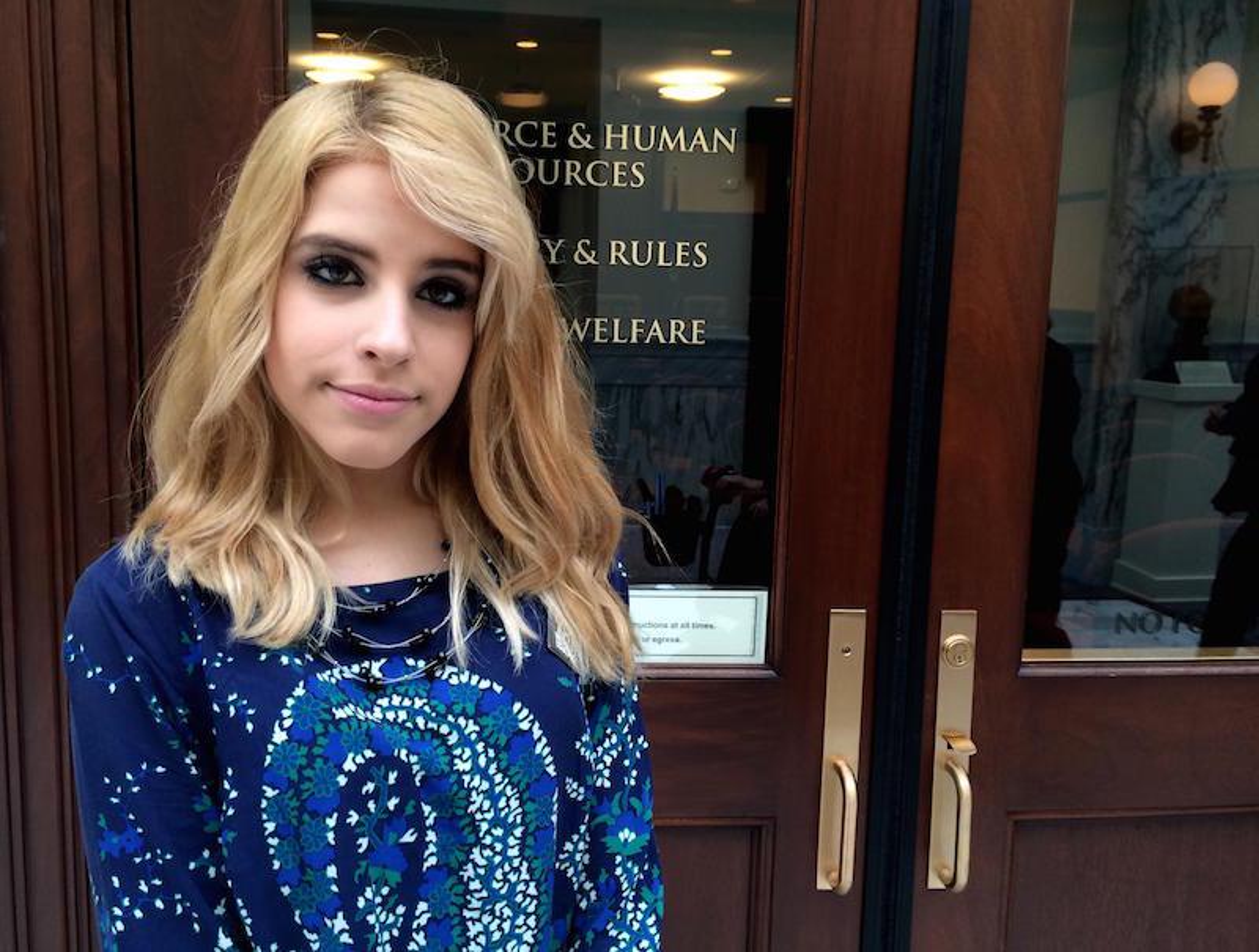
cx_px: 630
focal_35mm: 29
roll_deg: -0.5
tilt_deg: -8.2
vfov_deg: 48.5
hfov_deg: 61.5
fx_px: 1058
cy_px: 476
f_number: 2.2
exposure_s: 1/40
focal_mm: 4.15
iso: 32
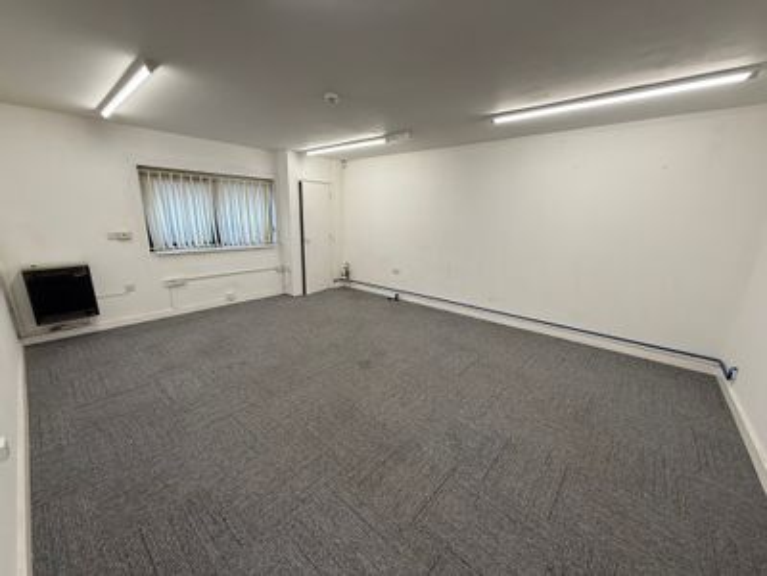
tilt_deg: -13.8
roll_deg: -2.2
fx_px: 310
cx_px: 384
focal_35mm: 14
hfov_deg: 102.1
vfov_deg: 85.7
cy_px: 288
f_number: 2.2
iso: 64
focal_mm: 2.22
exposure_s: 1/100
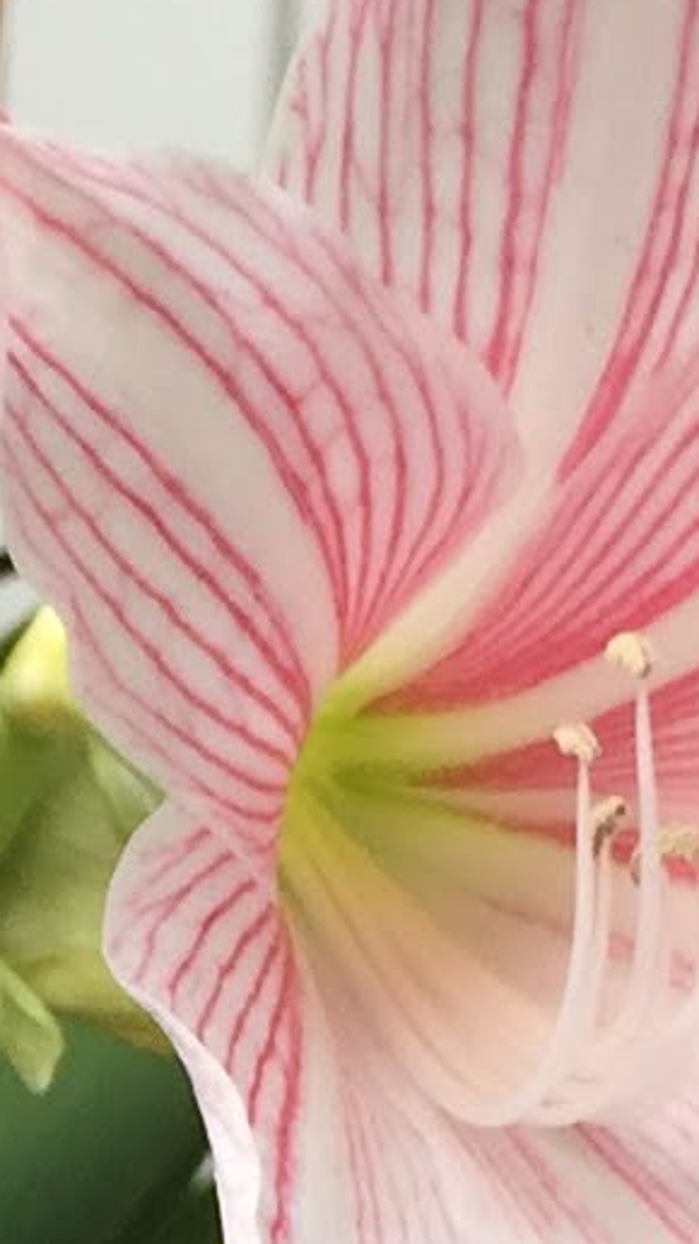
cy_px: 1953
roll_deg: -4.1
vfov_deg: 10.4
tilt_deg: -6.8
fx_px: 6594
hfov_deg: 6.0
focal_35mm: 200
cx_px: -311
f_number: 2.2
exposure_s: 1/100
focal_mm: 4.15
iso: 32
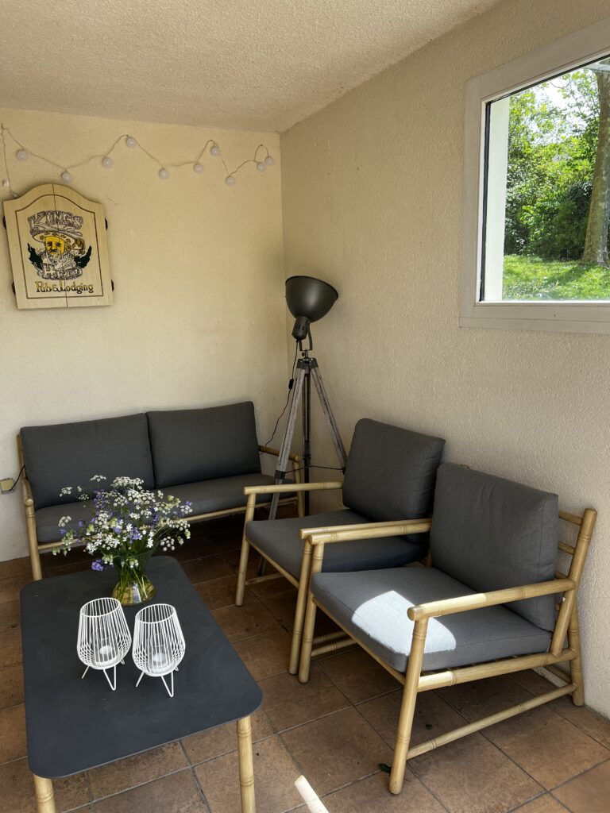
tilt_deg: -11.8
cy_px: 406
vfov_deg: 67.3
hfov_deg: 53.1
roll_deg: +2.2
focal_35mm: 26
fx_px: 611
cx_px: 305
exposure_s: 1/614
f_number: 1.5
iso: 50
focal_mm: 5.7
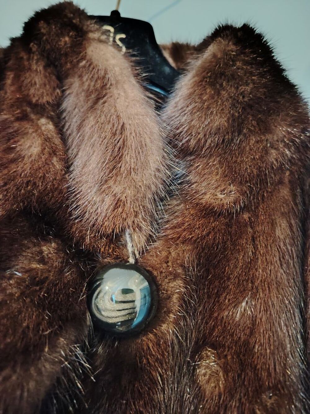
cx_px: 155
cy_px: 207
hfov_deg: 56.8
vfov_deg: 71.6
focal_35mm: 24
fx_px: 287
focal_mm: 5.25
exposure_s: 1/16.7
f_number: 1.75
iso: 7872
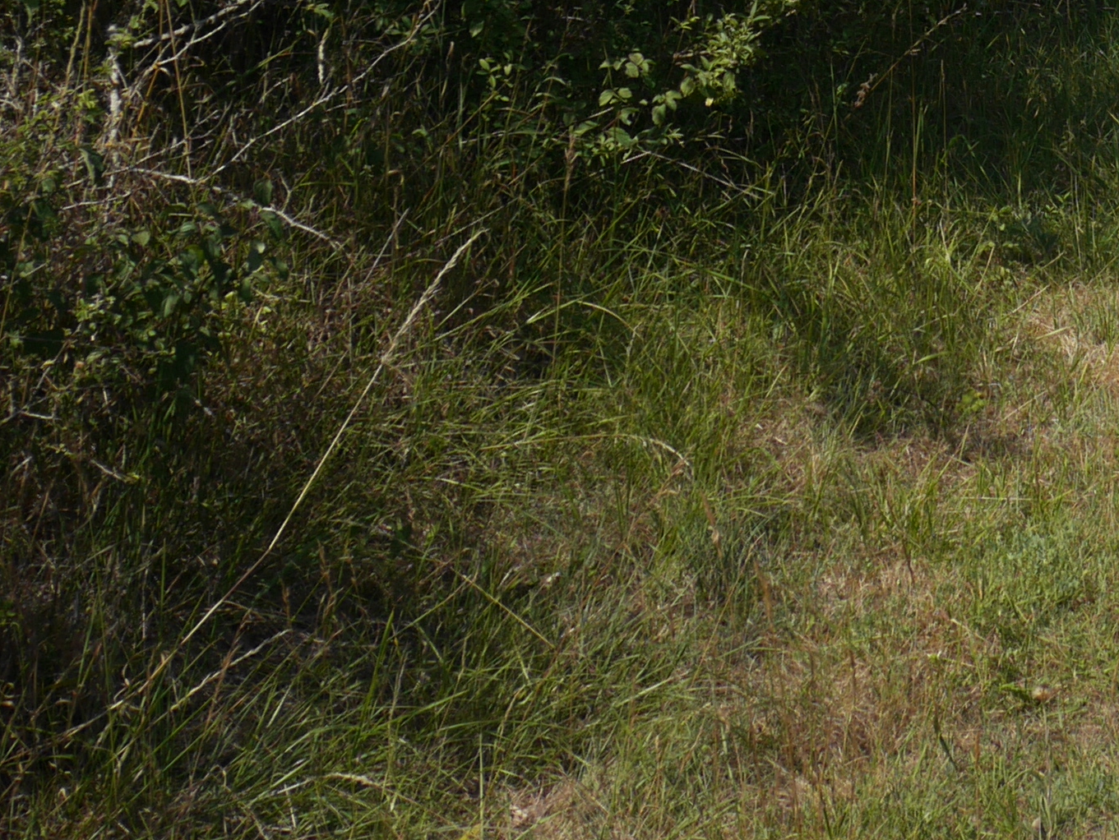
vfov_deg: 12.8
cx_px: 1432
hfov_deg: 17.2
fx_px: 3493
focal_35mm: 108
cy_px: -551
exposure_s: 1/2000
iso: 200
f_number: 4
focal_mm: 16
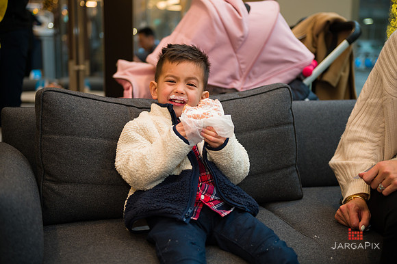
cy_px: 132
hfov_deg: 39.6
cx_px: 198
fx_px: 551
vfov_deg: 27.0
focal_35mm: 50
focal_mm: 50
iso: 400
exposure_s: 1/125
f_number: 3.2
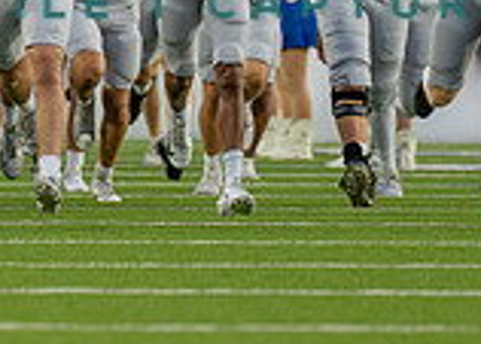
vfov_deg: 1.4
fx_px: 13858
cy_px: -101
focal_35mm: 1014
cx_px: -183
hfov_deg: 2.0
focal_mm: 200
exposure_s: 1/1600
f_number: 2.8
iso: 1250
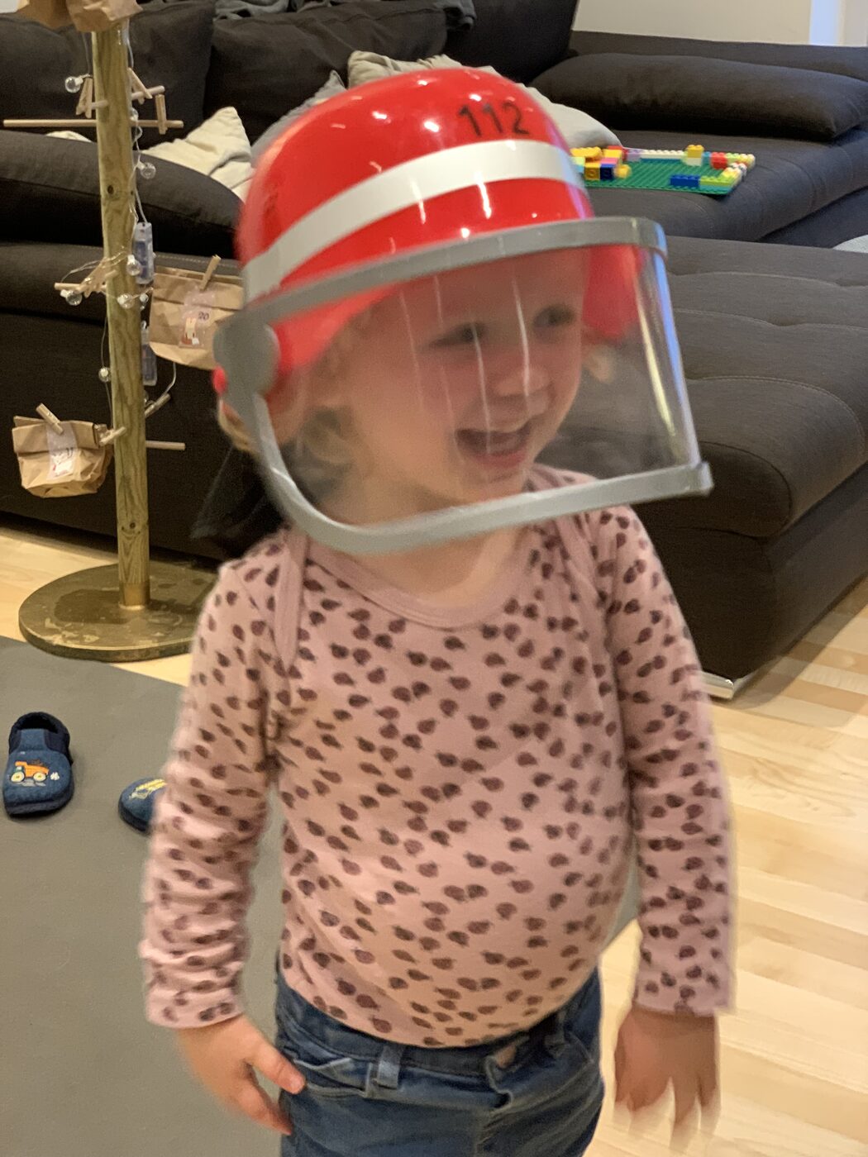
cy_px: 578
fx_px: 1739
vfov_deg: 36.8
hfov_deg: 28.0
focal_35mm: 52
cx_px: 434
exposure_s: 1/33
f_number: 2.4
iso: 320
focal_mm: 6
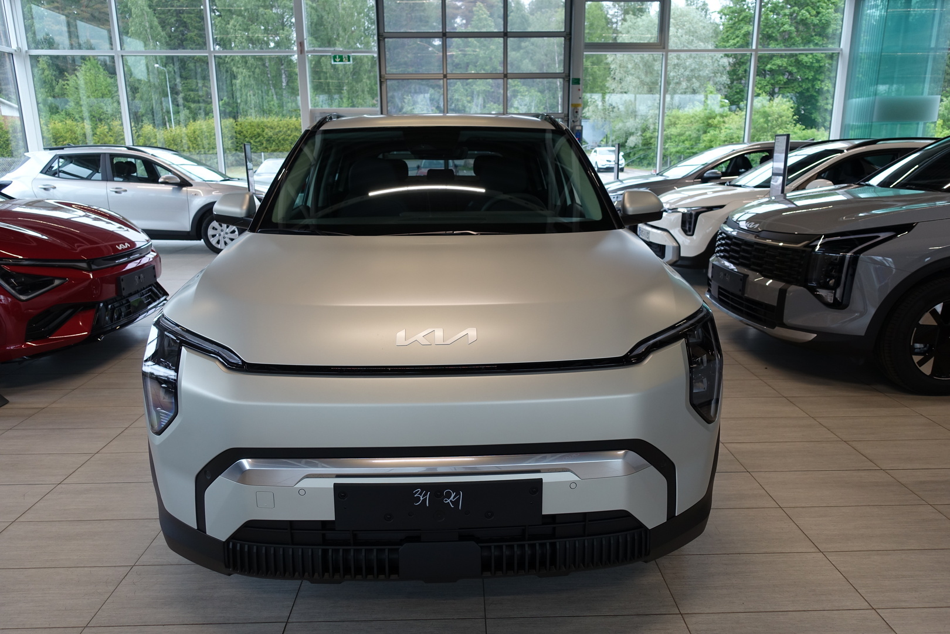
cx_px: 475
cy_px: 317
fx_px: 633
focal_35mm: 24
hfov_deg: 73.7
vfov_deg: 53.1
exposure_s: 1/60
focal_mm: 8.8
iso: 125
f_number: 2.8
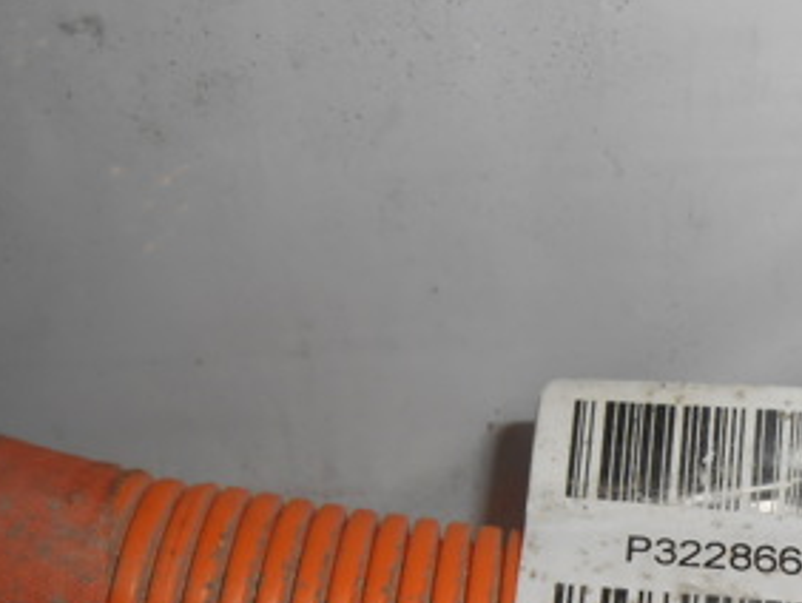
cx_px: 643
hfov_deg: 31.8
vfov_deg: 24.2
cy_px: 532
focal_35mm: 59
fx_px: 1368
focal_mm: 4.6
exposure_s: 1/25
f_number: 11.5
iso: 80
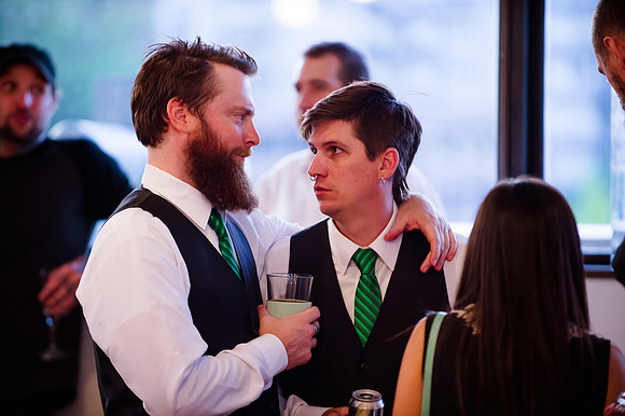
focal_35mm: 190
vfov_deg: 7.2
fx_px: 3297
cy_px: 208
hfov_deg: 10.8
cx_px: 312
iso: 2500
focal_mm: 190
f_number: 2.8
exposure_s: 1/160
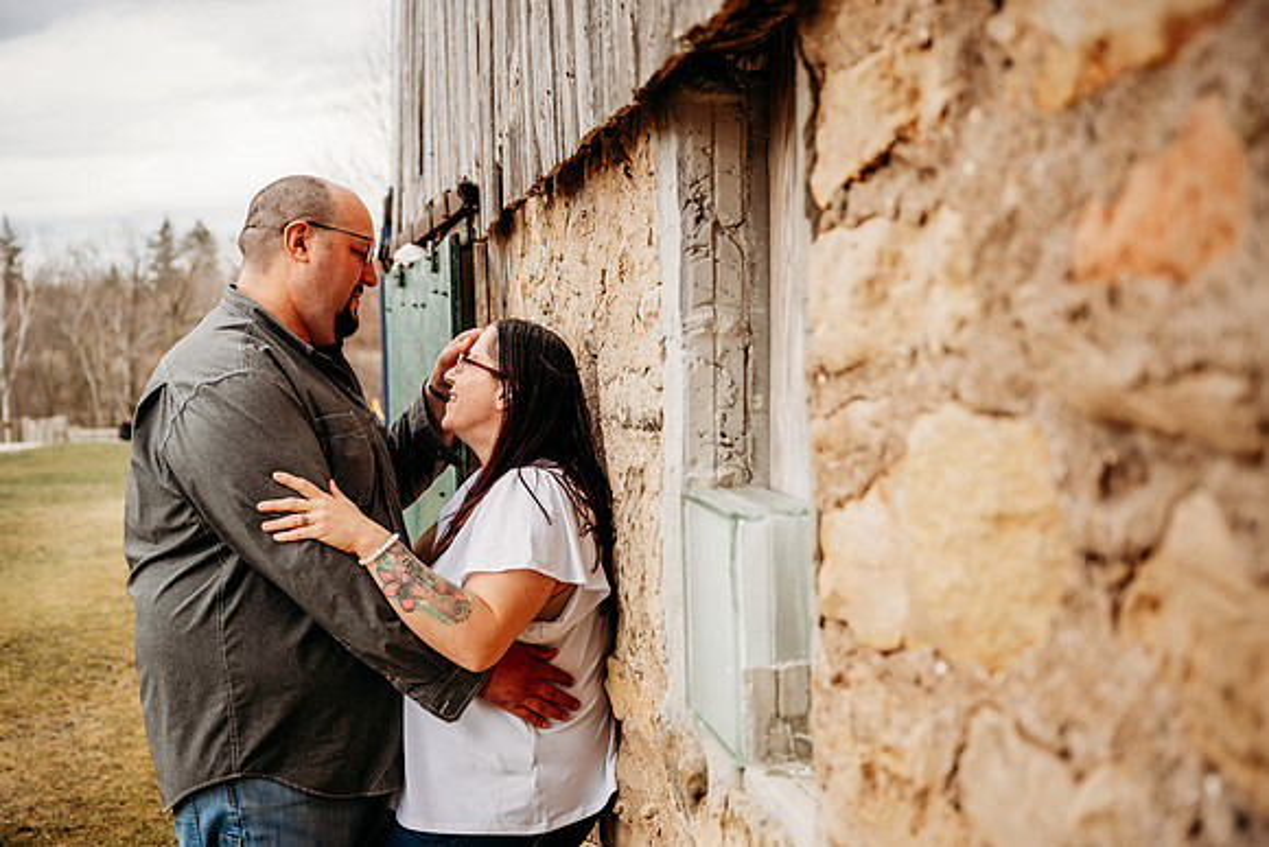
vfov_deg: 28.7
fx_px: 1656
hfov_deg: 41.9
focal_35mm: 47
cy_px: 424
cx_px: 634
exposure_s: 1/250
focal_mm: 46
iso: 320
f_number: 3.5
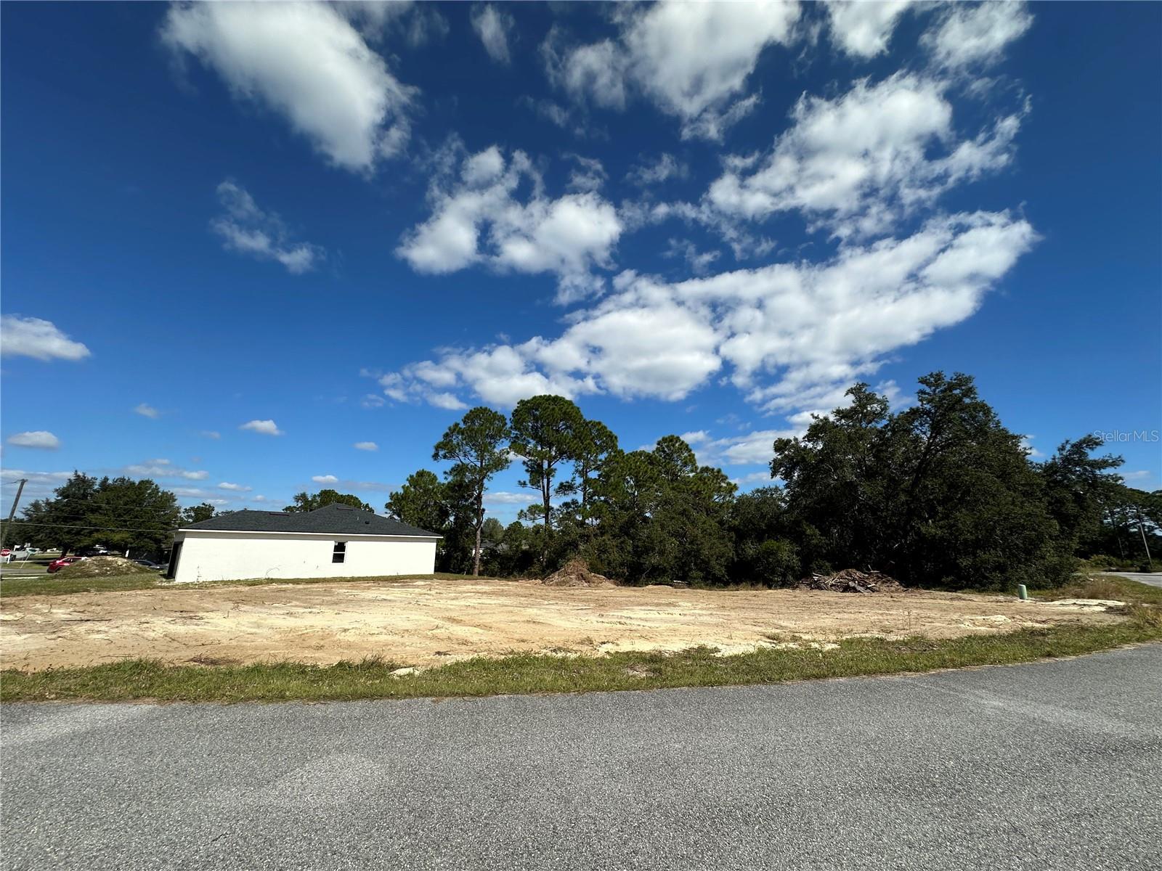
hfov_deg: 102.1
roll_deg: -0.7
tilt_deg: +12.9
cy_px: 436
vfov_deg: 85.7
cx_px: 581
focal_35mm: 14
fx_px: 470
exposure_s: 1/3300
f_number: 2.2
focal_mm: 2.22
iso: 50
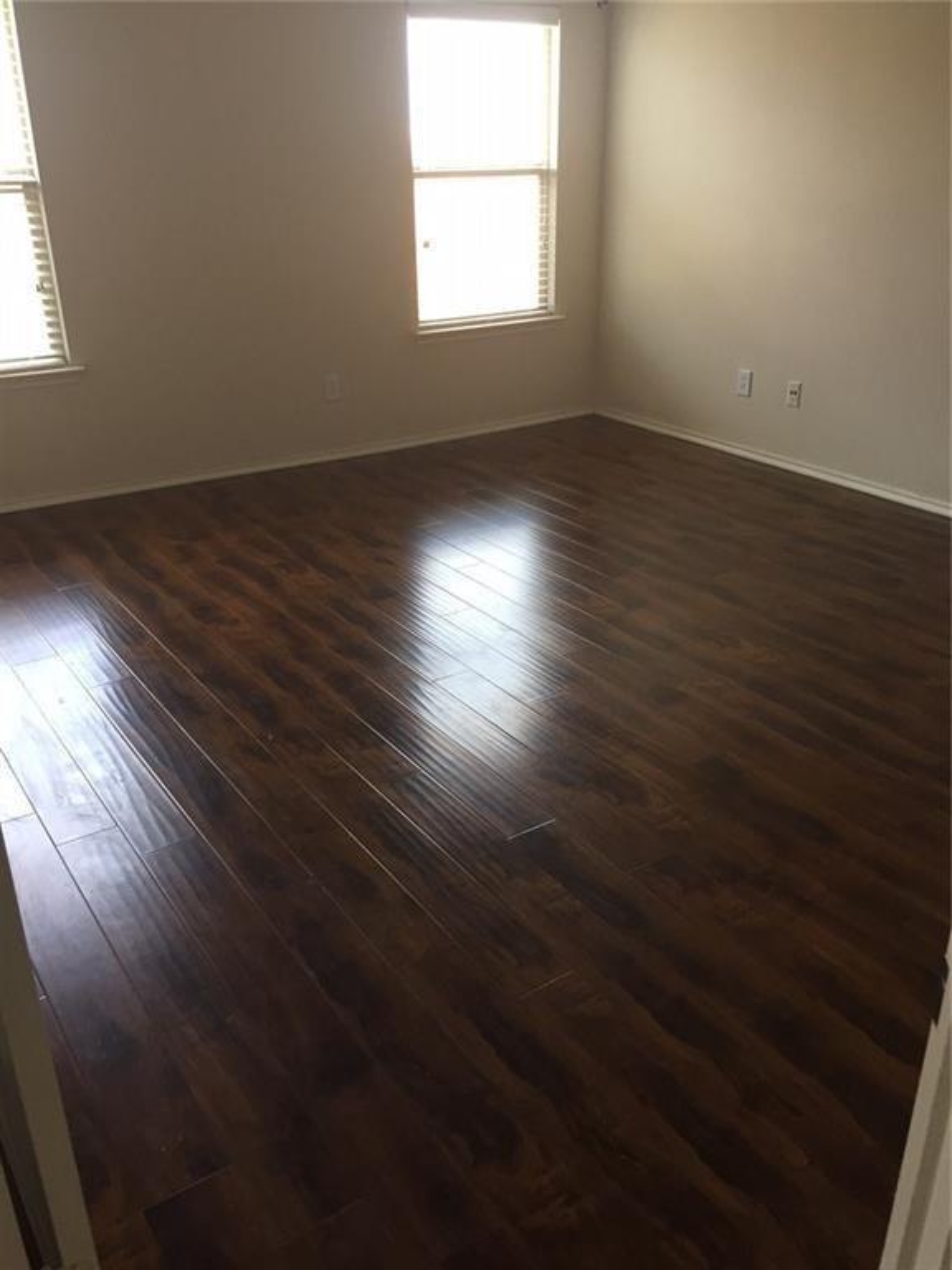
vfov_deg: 61.7
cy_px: 635
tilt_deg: -26.6
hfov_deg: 48.2
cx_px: 476
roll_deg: +0.0
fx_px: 1063
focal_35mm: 29
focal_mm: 4.15
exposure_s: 1/30
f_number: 2.2
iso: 32
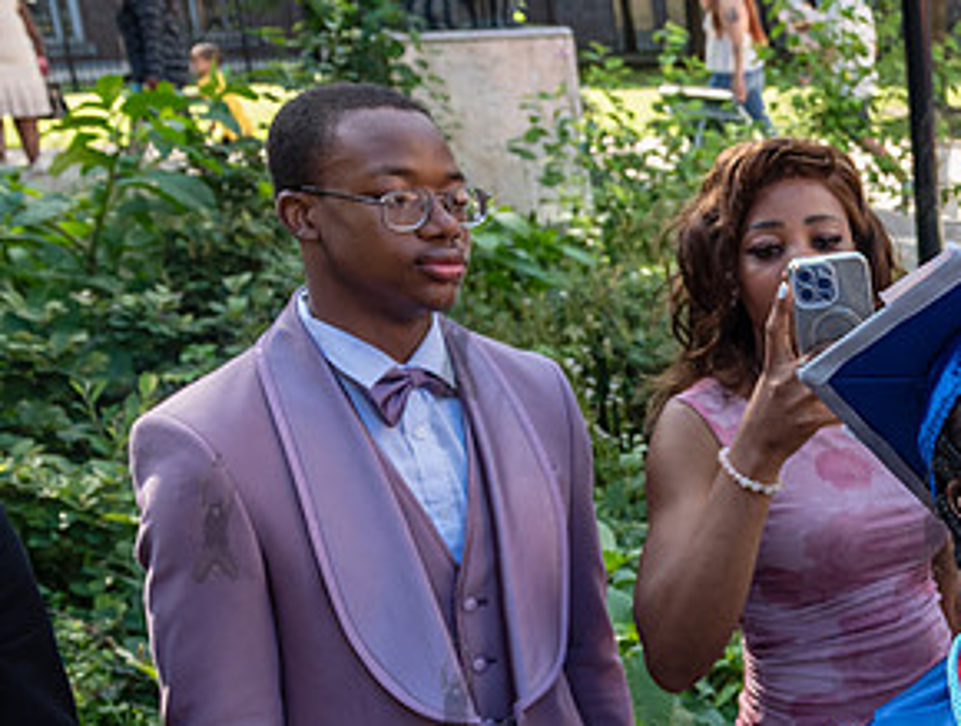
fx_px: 1809
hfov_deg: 25.7
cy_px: 560
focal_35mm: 65
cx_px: 1233
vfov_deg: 22.4
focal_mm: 24
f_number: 4.5
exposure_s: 1/500
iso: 400
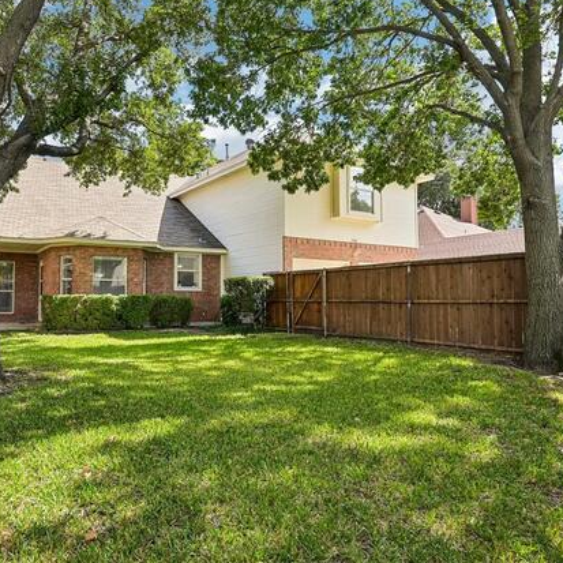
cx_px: 188
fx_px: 460
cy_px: 274
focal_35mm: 25
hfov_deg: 61.4
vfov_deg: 62.9
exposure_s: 1/250
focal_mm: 19
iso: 400
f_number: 8
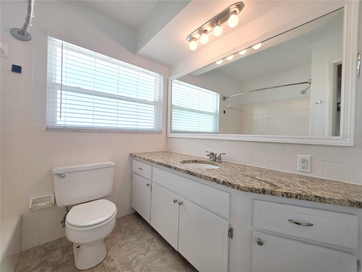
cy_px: 136
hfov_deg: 106.2
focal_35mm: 13
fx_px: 136
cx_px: 181
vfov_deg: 89.9
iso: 20
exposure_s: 1/120
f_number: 1.9
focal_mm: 2.2
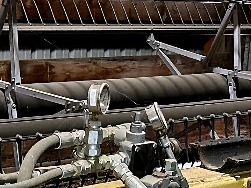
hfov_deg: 14.7
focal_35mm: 133
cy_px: 213
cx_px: 52
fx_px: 964
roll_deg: -1.4
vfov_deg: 11.0
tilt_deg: -12.0
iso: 320
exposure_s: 1/60.2
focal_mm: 5.7
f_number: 1.5
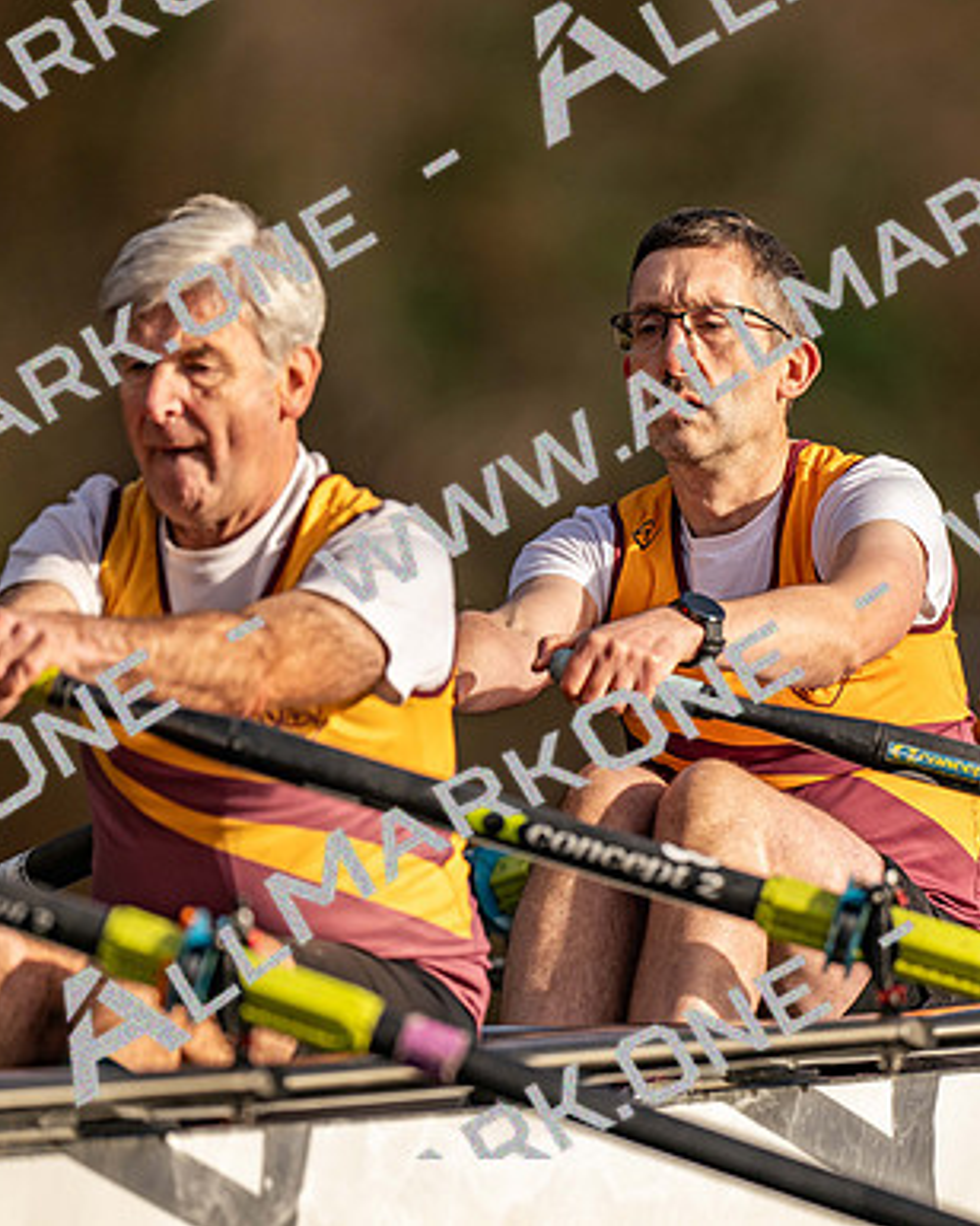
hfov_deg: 1.8
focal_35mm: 849
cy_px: 613
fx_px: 30781
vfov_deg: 2.3
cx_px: 710
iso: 250
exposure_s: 1/2500
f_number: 4
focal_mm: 600
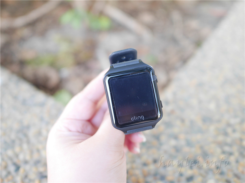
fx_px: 212
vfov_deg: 46.8
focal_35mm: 30
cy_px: 92
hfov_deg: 60.0
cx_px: 122
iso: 250
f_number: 1.7
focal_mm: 15
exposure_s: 1/60
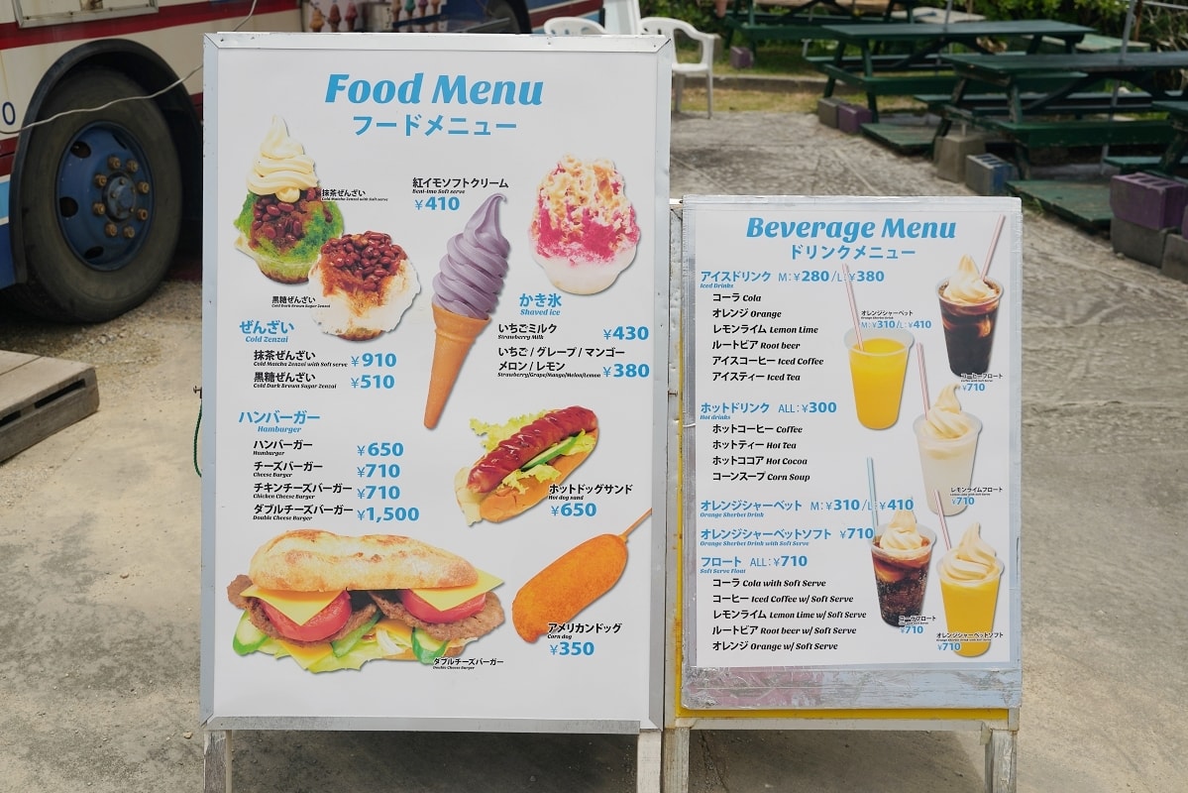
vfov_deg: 36.0
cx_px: 594
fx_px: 1221
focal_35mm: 37
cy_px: 396
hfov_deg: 51.9
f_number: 6.3
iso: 100
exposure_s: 1/400
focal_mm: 37
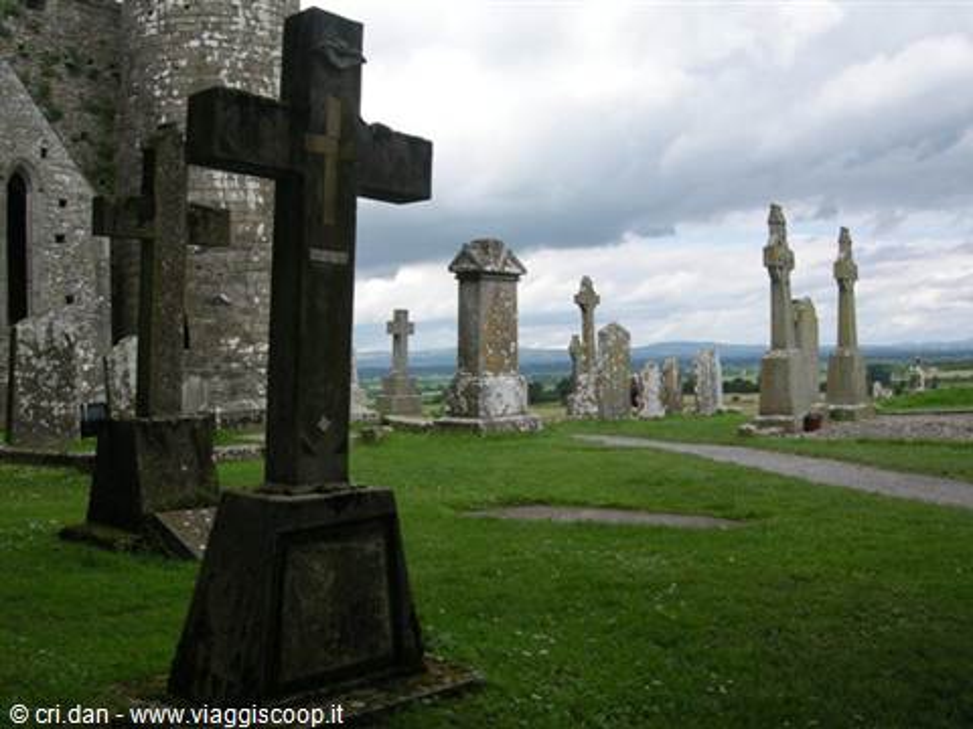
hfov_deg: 51.4
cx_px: 486
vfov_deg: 39.7
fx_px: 1012
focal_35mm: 36
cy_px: 364
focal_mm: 7.5
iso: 64
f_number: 5.4
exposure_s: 1/230
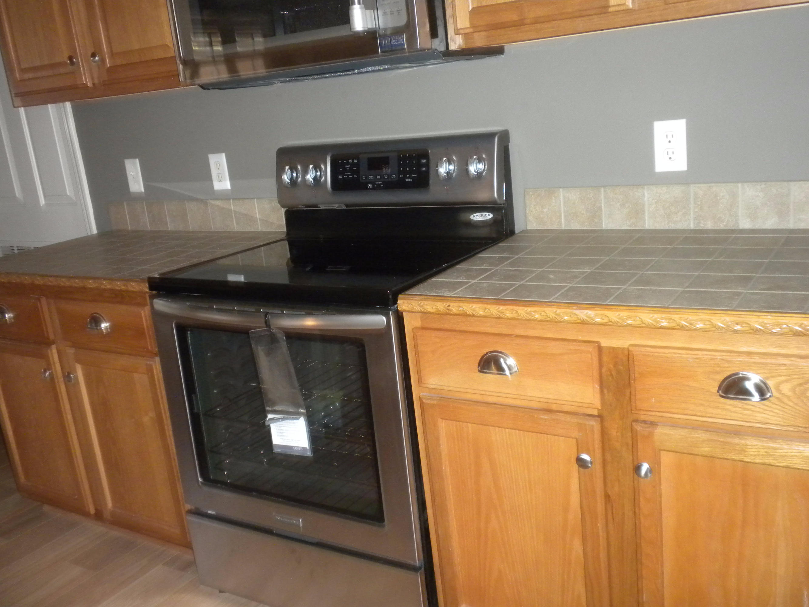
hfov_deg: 50.1
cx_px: 404
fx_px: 865
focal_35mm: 37
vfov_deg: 38.7
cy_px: 304
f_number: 3.5
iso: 400
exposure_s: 1/30
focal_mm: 6.6
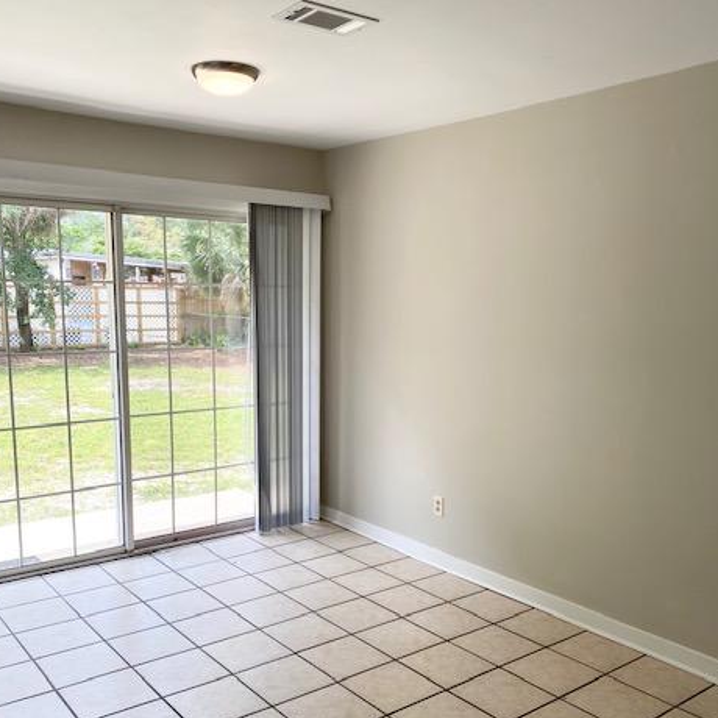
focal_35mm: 32
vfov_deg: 50.8
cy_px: 423
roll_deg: -1.0
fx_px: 751
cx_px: 354
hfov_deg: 51.1
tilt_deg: -7.6
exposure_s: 1/227
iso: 32
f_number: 1.8
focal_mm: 4.25
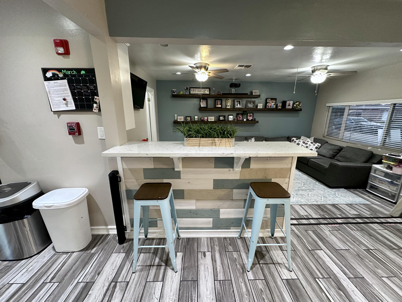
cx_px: 201
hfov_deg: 102.1
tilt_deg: -13.4
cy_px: 151
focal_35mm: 14
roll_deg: -0.6
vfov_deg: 85.7
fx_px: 163
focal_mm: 2.22
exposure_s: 1/60
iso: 250
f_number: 2.2
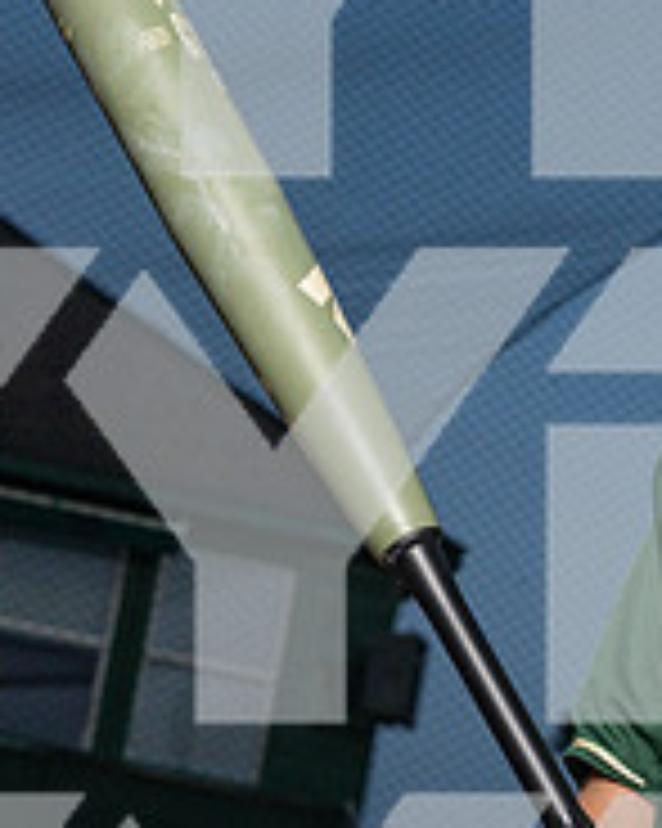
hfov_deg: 9.0
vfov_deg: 11.2
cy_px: 488
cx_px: 459
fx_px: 4216
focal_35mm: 172
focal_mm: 58
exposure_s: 1/125
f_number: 8
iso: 200
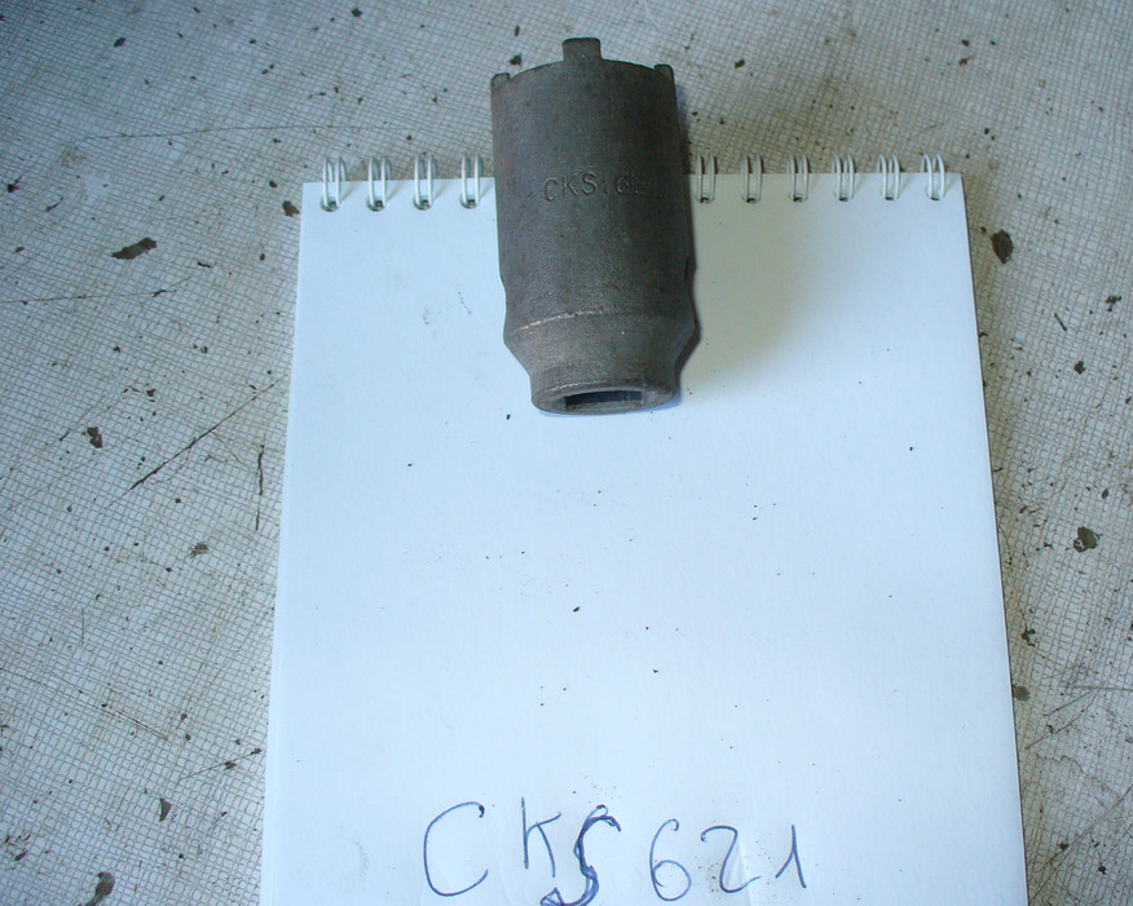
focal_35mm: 44
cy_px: 472
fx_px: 1476
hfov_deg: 41.8
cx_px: 668
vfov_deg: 34.2
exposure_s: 1/40
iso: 100
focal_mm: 6.1
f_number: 2.8
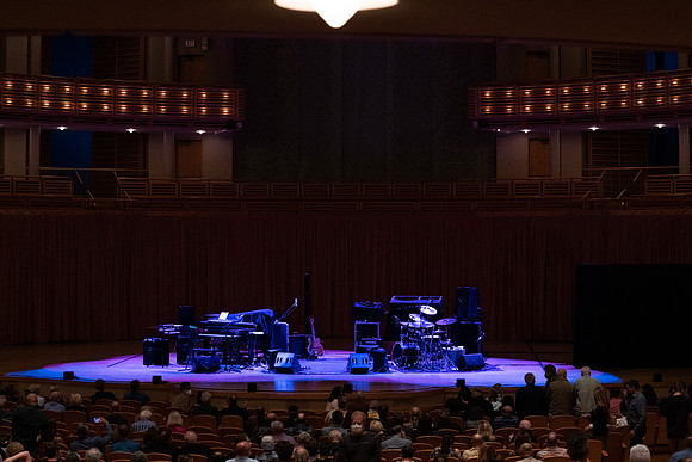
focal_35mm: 70
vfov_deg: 19.5
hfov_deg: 28.8
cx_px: 346
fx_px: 1346
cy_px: 231
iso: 3200
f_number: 5.6
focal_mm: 70
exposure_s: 1/250
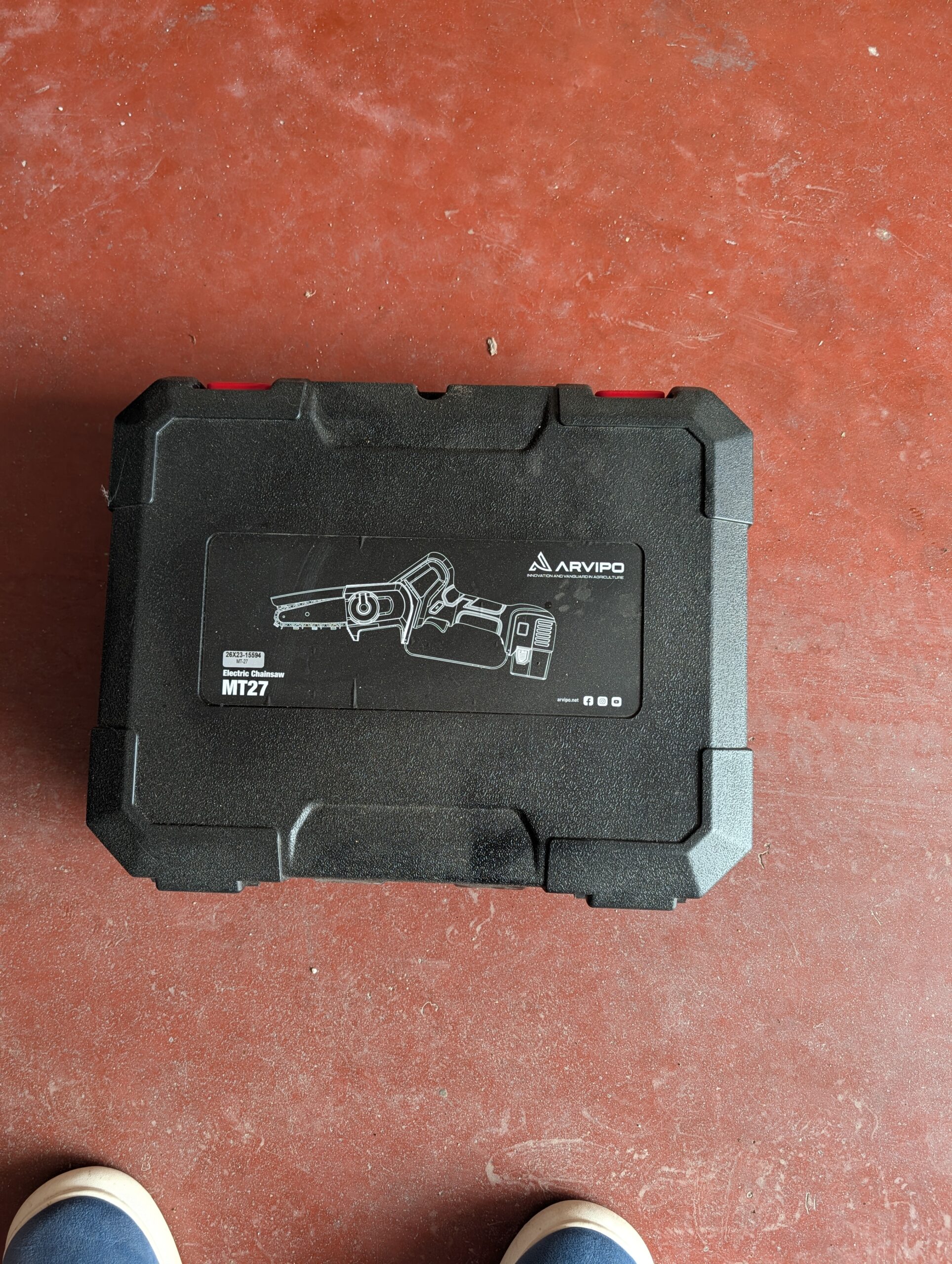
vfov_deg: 71.5
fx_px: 878
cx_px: 476
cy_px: 632
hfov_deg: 56.9
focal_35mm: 24
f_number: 1.68
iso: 38
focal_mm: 6.9
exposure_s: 1/61
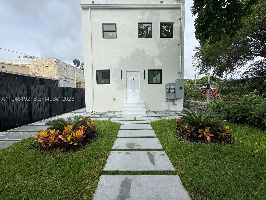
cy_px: 100
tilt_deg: -4.7
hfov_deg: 102.1
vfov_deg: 85.7
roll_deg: +0.3
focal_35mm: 14
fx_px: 108
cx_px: 133
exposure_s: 1/1748
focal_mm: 2.22
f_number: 2.2
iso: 40
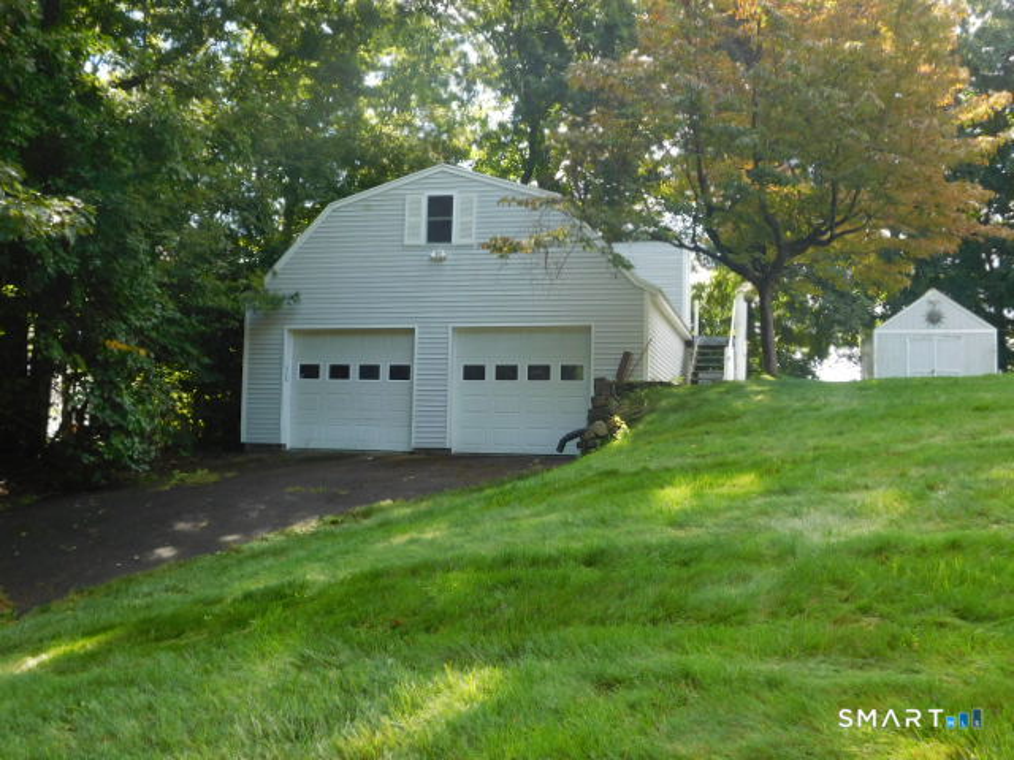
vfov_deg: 39.7
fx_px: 1055
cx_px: 507
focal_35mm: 36
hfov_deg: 51.4
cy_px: 380
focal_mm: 6.3
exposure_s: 1/125
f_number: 3.5
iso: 125
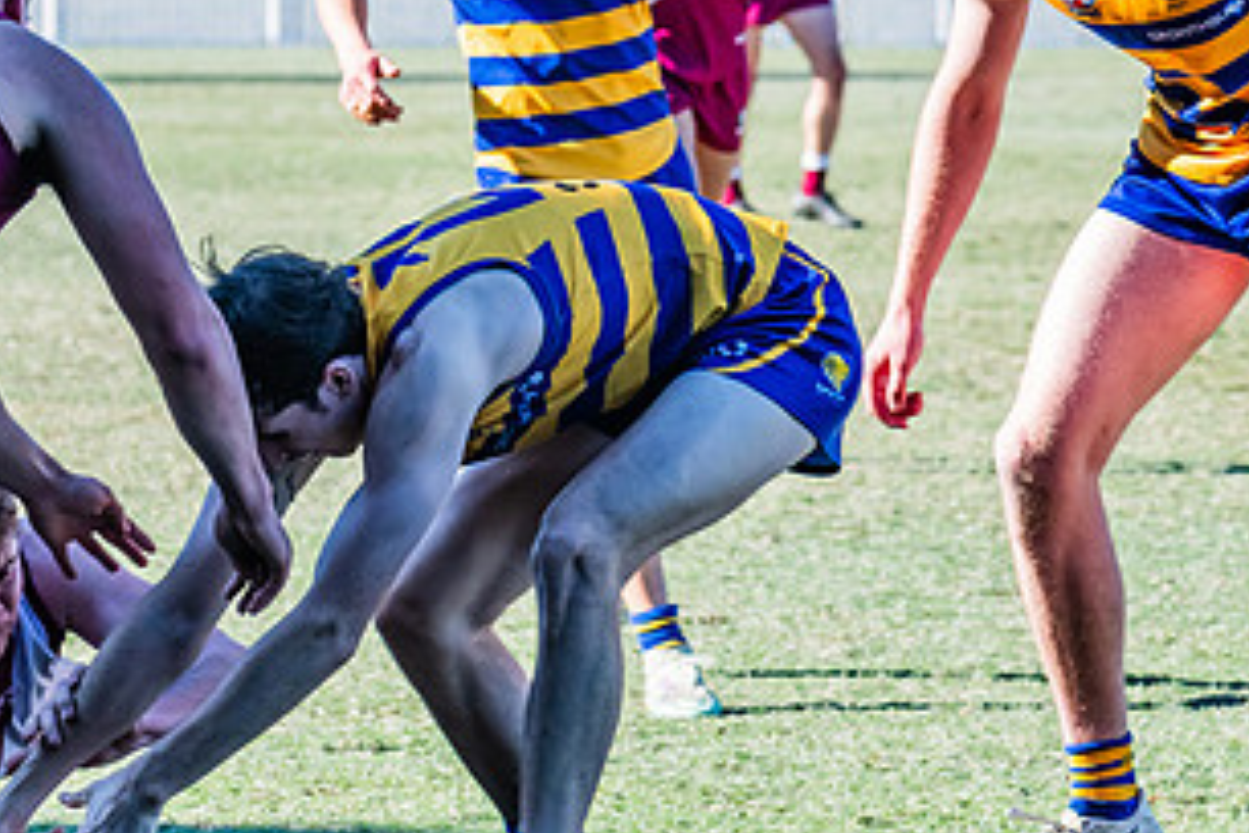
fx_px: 13009
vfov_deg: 3.7
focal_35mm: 375
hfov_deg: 5.5
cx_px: 339
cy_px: 316
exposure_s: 1/640
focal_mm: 170
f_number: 9
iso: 800
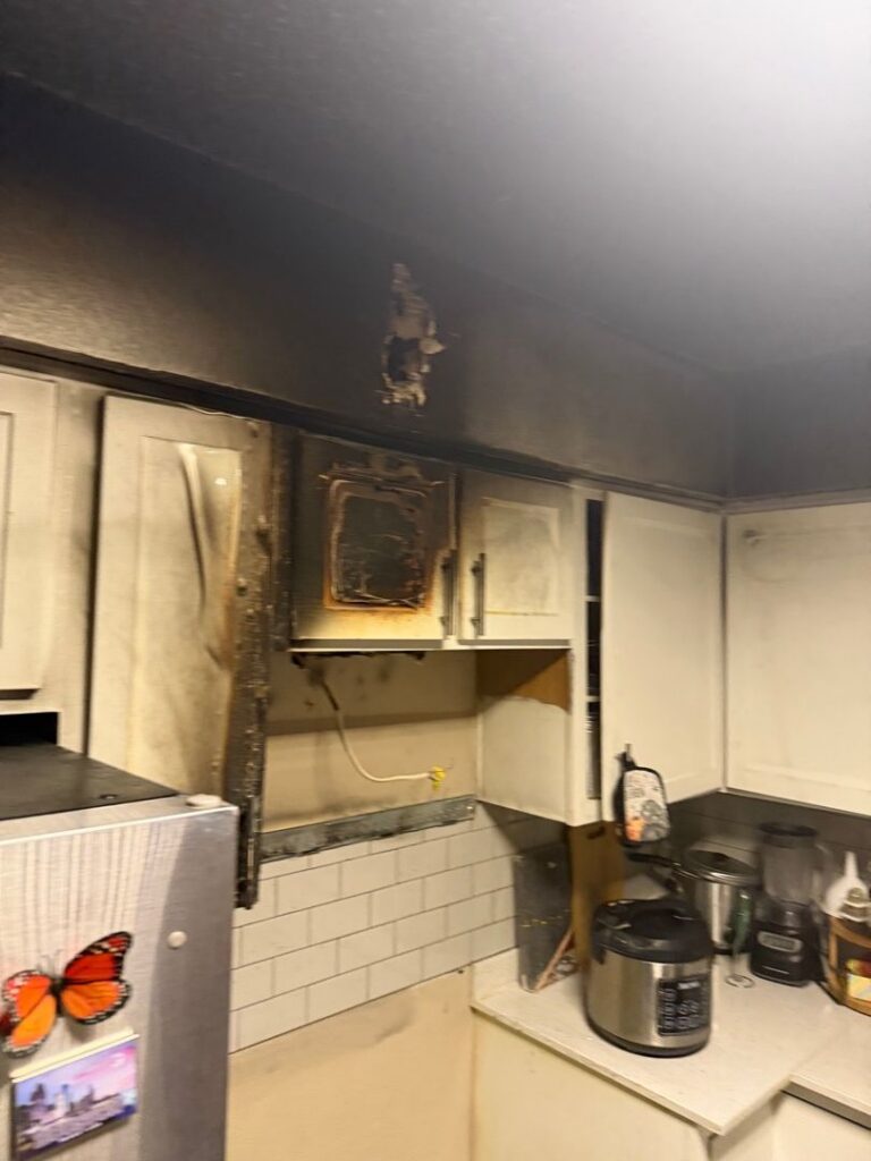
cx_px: 436
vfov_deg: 71.6
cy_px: 580
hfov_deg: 56.8
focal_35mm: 24
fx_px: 805
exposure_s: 1/60
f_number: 1.78
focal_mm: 6.76
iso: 400
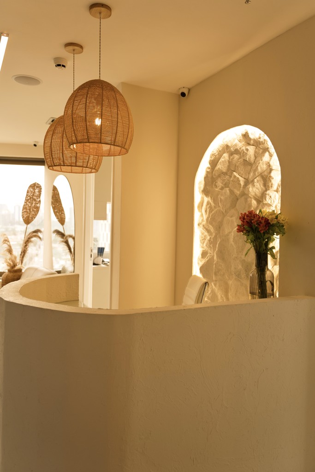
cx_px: 158
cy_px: 236
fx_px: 367
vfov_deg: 65.5
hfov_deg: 46.4
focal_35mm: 28
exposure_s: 1/125
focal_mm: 28
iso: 200
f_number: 2.8
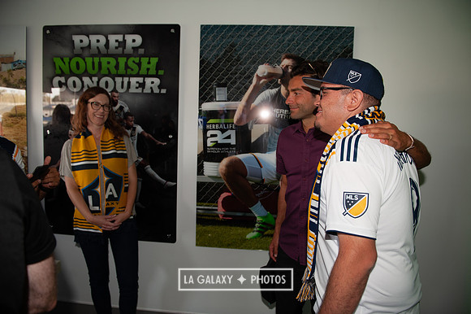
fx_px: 314
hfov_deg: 73.8
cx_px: 236
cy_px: 157
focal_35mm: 24
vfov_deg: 53.1
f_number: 3.5
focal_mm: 24
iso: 200
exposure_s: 1/60
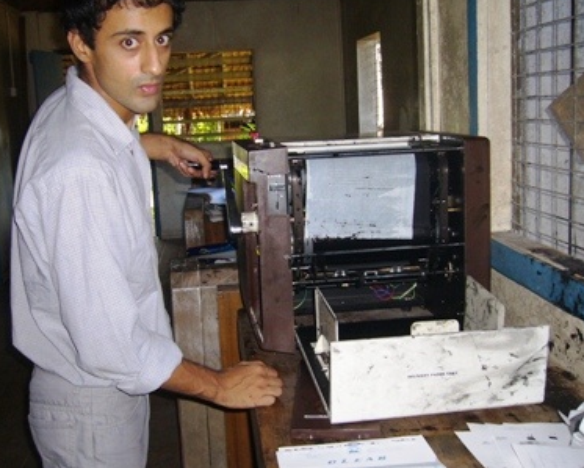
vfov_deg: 36.5
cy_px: 208
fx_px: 709
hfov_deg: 44.6
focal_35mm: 41
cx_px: 240
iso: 100
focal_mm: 5.8
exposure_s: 1/60
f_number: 2.8
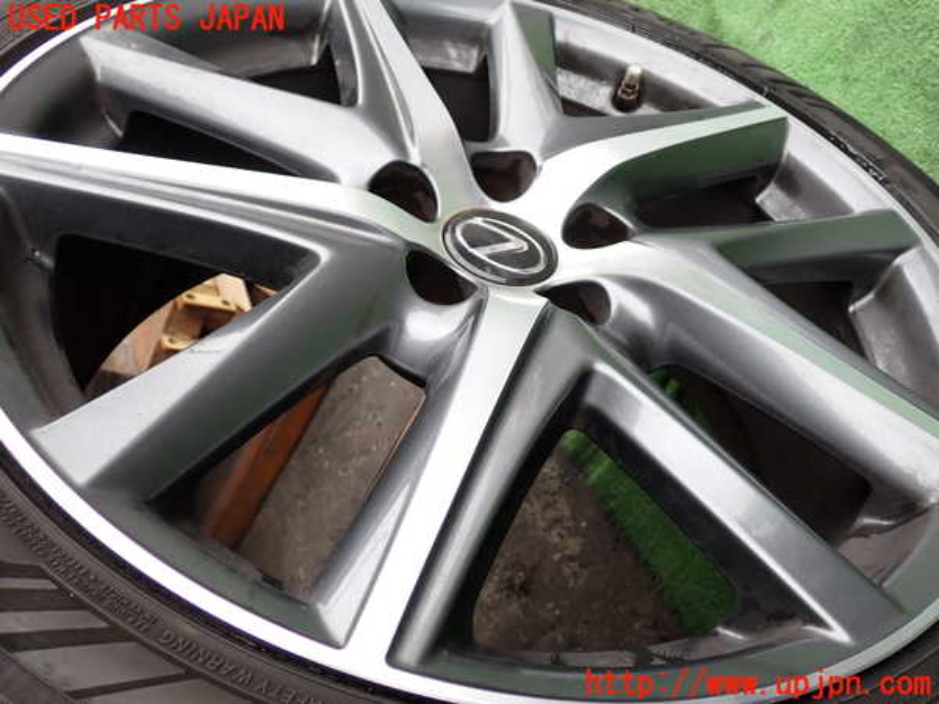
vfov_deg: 44.2
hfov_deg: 56.8
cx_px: 470
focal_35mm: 32
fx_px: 868
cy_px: 352
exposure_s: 1/125
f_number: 2.4
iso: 125
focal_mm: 5.79
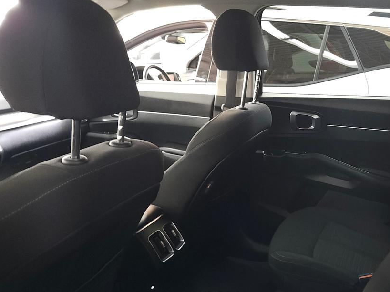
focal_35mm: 36
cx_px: 273
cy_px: 196
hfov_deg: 50.0
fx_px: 405
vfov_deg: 39.2
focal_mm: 5.4
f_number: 1.8
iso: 640
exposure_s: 1/10
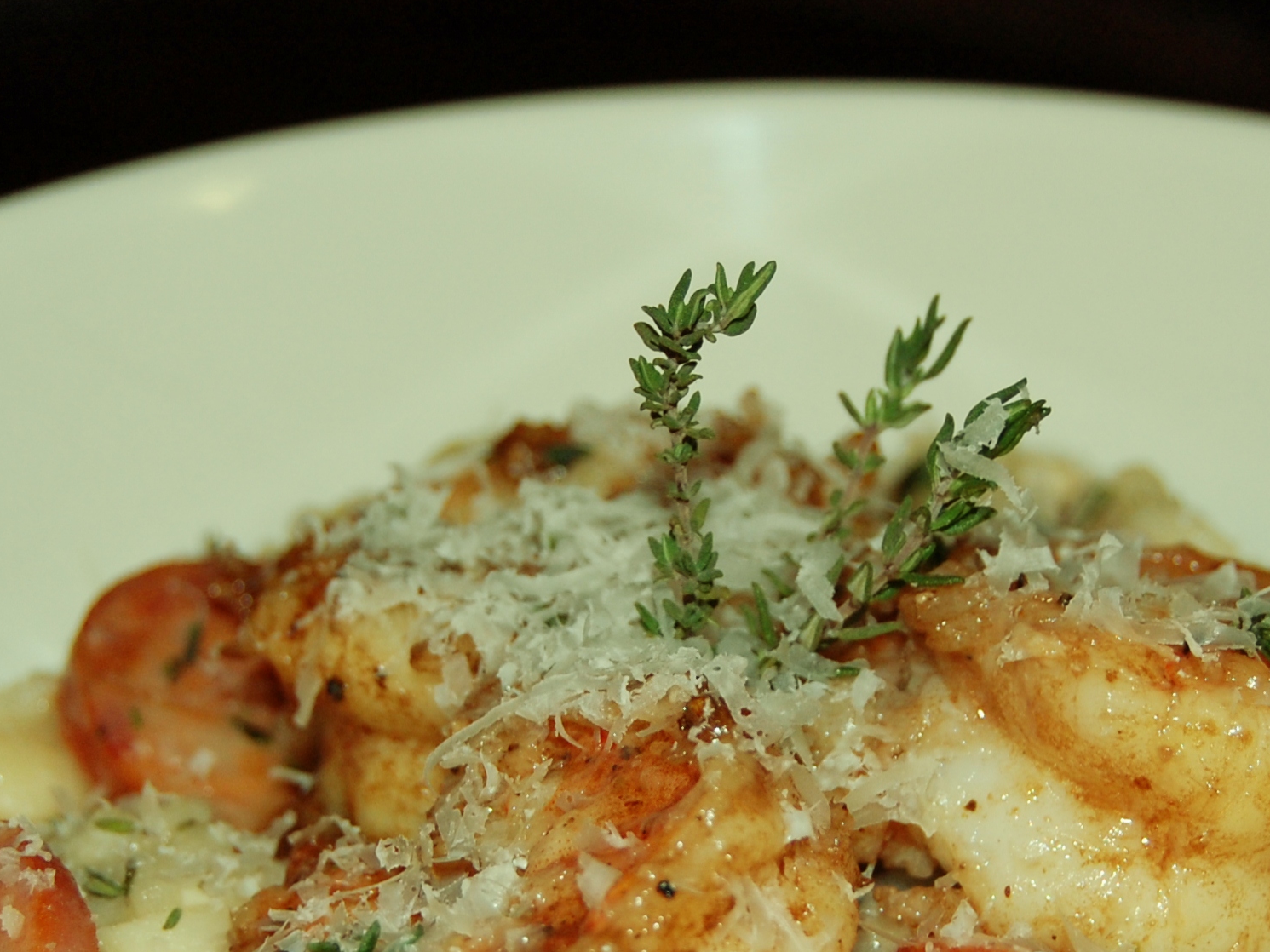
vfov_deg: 12.1
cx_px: 684
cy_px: 771
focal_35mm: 122
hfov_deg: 16.1
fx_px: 4476
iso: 400
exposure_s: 1/60
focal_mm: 42
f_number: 5.3
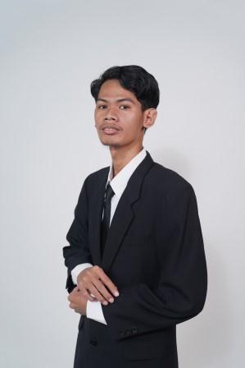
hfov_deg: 31.2
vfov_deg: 45.4
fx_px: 439
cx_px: 122
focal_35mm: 43
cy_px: 184
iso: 320
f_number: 2.8
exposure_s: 1/100
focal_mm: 43
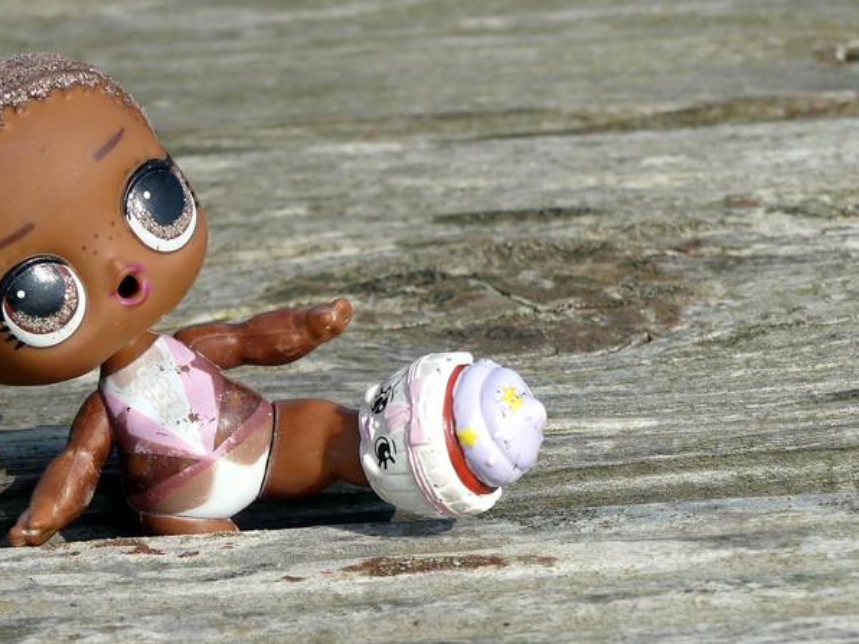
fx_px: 3995
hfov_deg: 12.2
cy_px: 392
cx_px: 224
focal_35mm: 161
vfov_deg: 9.2
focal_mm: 16.1
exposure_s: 1/1000
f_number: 4
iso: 100
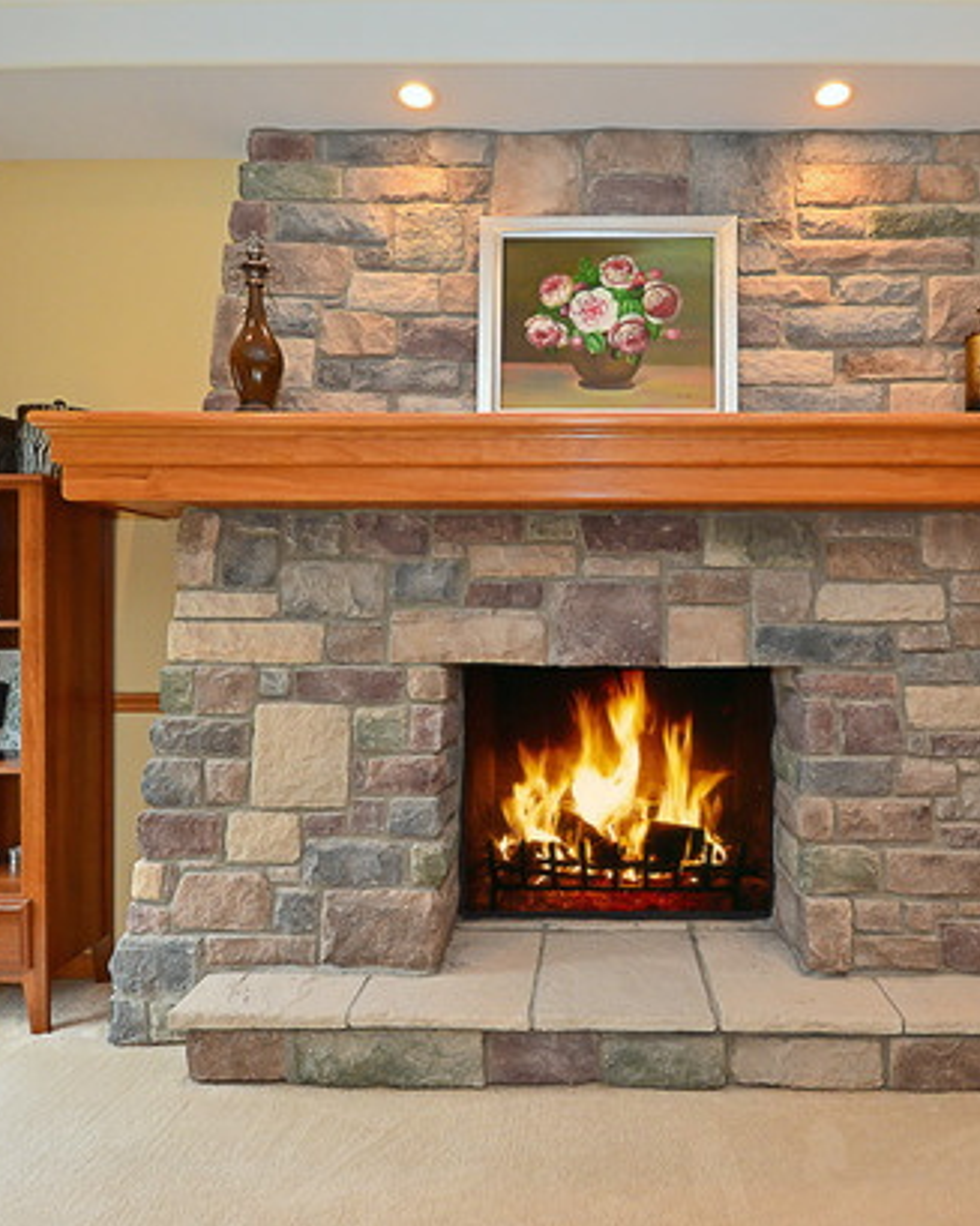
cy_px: 603
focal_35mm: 22
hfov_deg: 62.7
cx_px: 578
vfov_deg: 75.0
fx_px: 798
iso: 800
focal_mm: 10
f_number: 7.1
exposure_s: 1/60
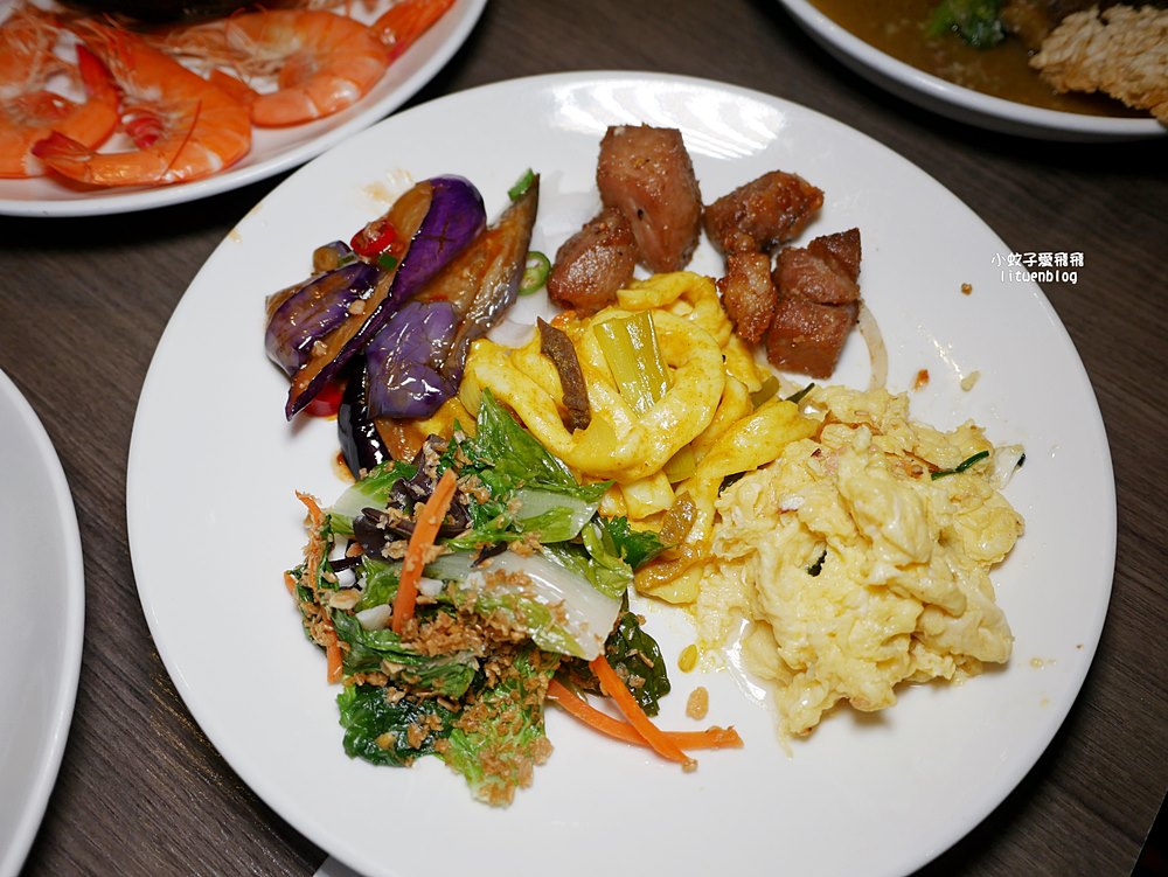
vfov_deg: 49.8
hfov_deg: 63.4
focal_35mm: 28
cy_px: 438
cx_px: 584
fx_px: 945
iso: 200
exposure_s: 1/160
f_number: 2.5
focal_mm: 14
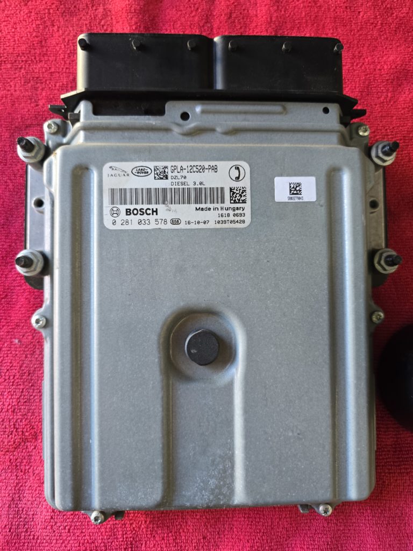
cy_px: 276
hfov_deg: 58.9
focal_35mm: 23
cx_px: 206
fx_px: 366
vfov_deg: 73.9
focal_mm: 6.3
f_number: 1.7
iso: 250
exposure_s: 1/100
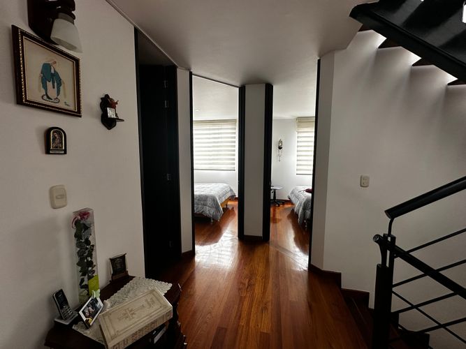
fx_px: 188
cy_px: 174
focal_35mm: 14
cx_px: 233
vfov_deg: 85.7
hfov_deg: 102.1
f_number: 2.2
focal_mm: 2.22
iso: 64
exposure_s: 1/99
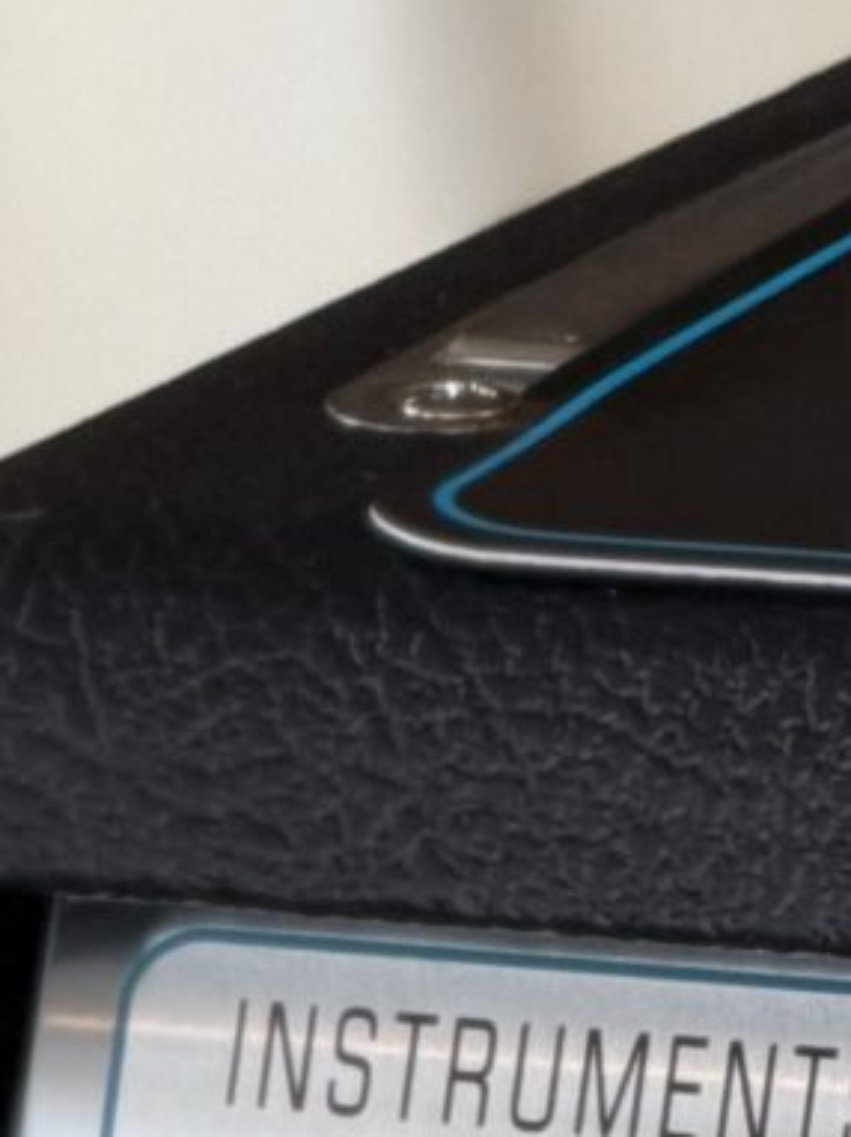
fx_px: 22019
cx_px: 2187
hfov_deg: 2.2
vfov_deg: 2.9
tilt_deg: -18.1
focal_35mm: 671
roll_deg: +1.0
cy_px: 2685
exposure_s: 1/121
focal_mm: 16.89
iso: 125
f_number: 2.8
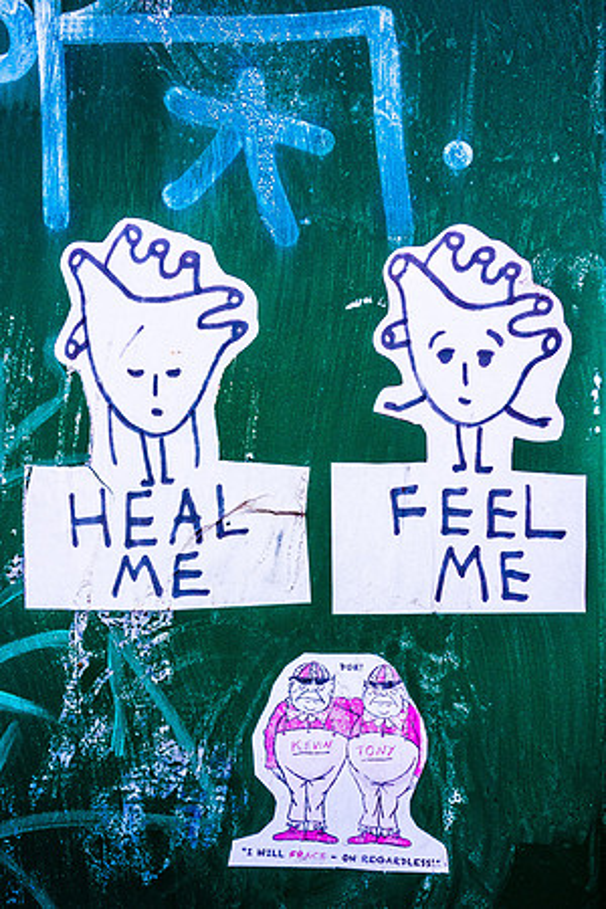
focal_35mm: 44
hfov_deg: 30.5
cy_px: 454
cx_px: 303
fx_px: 1111
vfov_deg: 44.5
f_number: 3.2
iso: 125
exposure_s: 1/60
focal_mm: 16.39
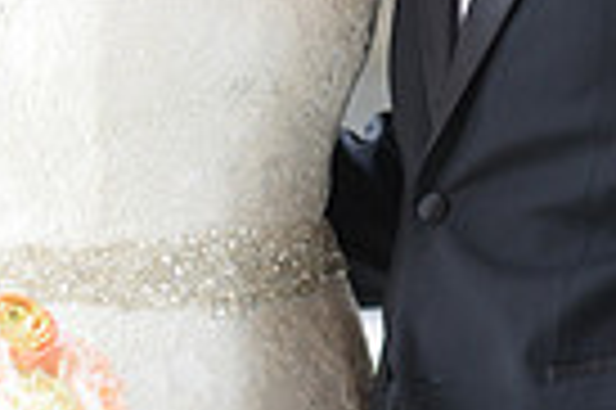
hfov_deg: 2.7
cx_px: 486
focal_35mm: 762
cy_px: -160
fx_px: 13023
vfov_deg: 1.8
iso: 500
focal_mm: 180
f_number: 4
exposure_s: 1/100
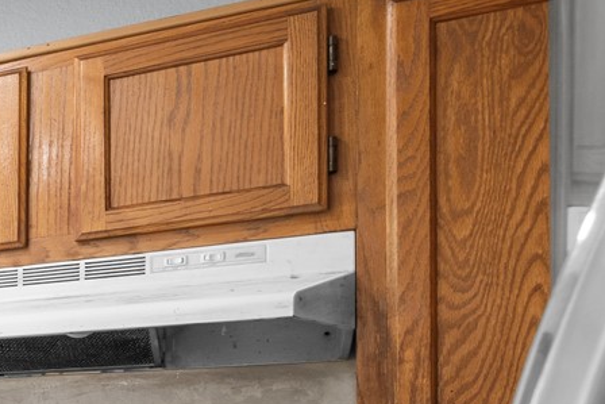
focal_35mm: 63
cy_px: 470
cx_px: -756
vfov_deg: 20.4
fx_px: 1059
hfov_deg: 16.6
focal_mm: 13
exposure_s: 1
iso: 200
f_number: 8
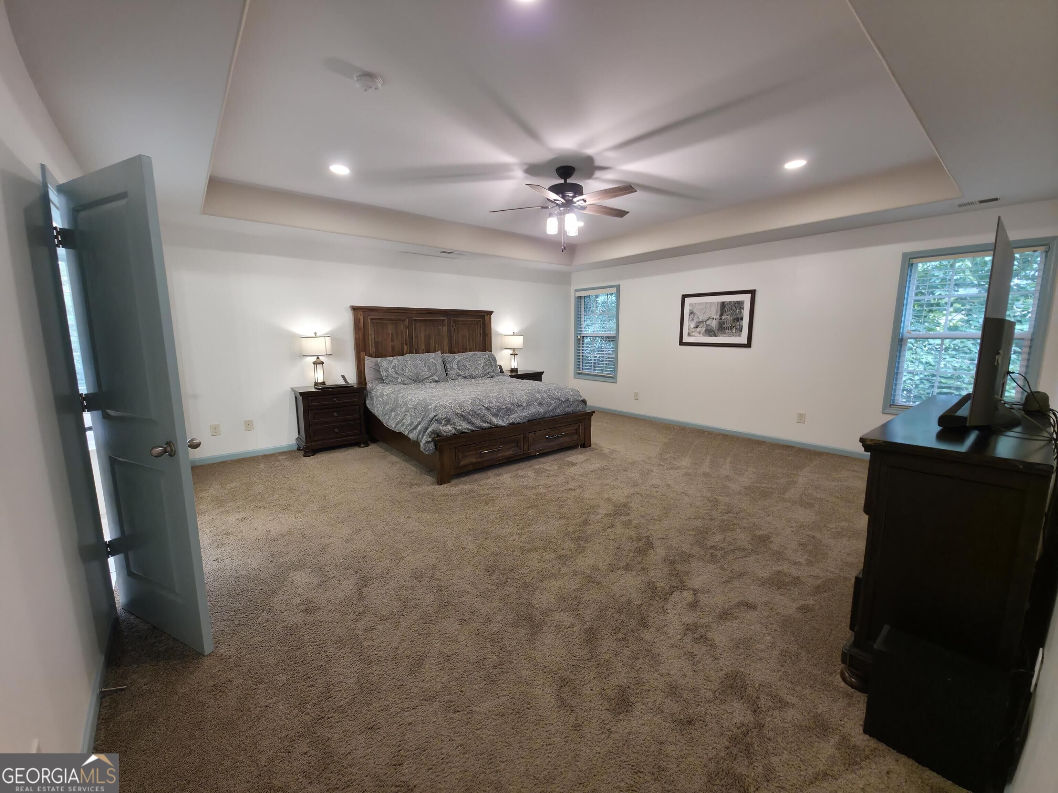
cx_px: 529
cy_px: 396
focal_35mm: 13
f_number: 1.9
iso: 125
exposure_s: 1/30
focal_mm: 2.2
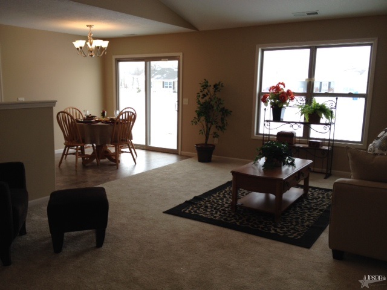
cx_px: 194
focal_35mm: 35
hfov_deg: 52.6
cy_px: 145
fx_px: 391
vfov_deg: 40.7
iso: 50
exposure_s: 1/133
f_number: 2.4
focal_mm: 4.28
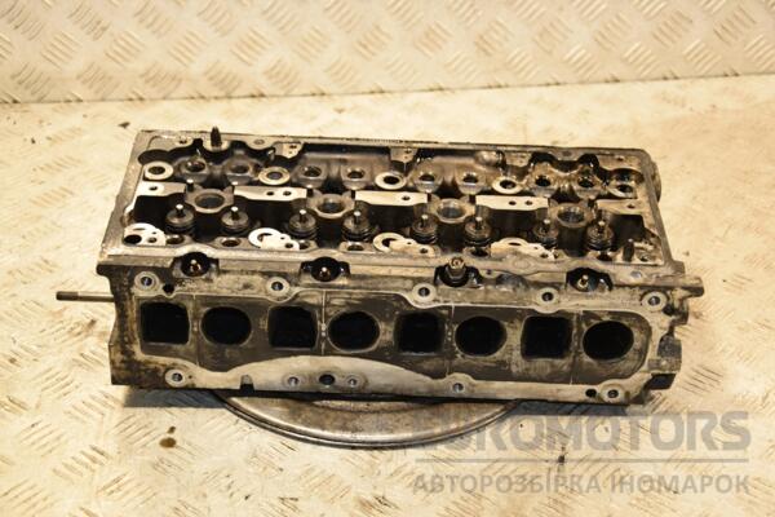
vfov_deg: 20.2
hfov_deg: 29.9
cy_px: 258
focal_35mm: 68
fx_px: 1453
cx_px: 388
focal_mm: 45
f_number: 4.8
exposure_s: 1/125
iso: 800
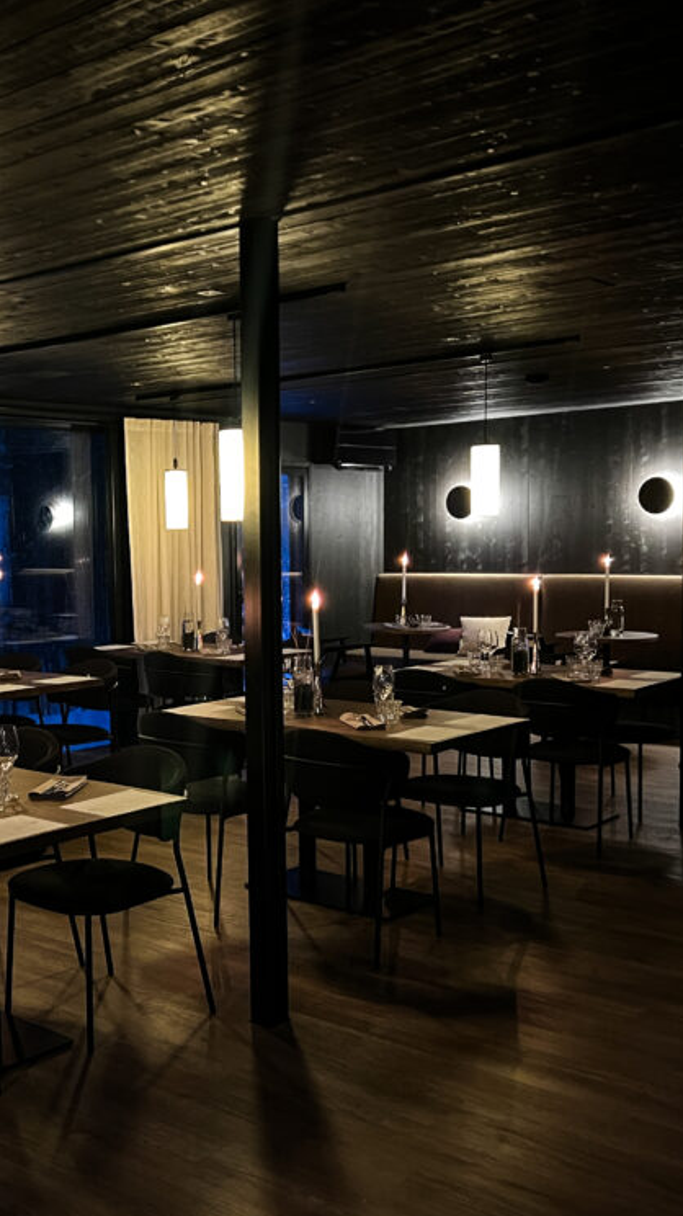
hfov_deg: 30.0
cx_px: 183
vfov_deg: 51.6
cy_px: 613
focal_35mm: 39
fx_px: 1257
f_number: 1.5
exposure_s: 1/30
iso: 1000
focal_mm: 5.7
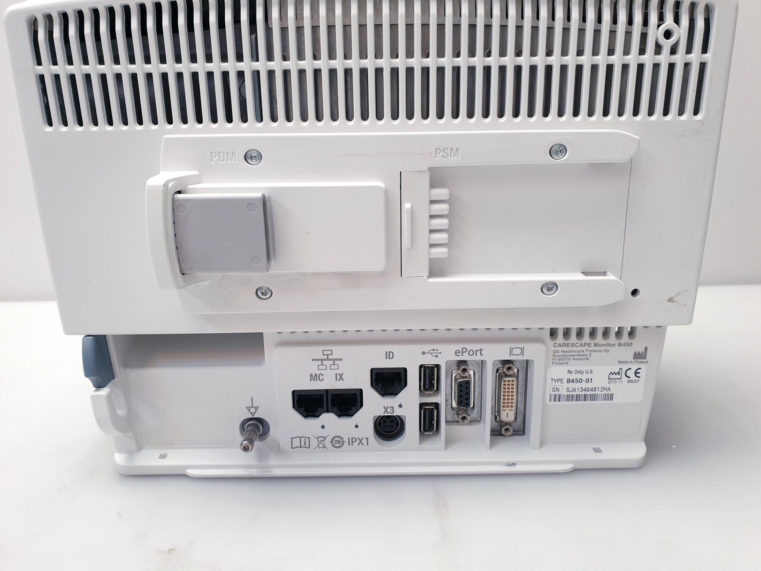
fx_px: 572
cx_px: 380
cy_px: 286
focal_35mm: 26
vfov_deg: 53.1
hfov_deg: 67.3
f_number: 2.4
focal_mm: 4.3
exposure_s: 1/50
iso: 80
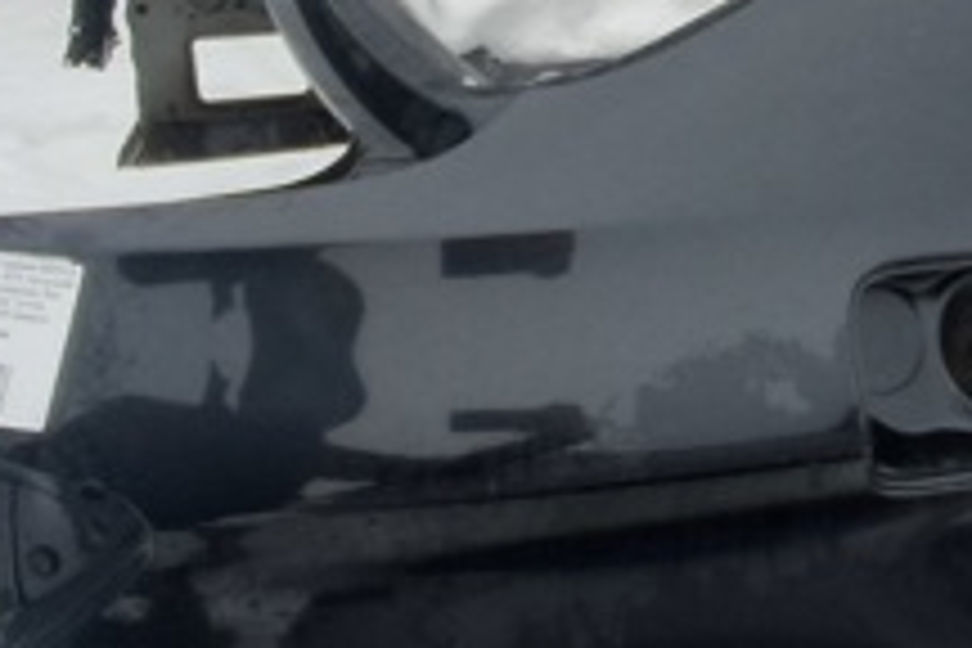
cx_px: 657
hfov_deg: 47.6
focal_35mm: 40
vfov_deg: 32.6
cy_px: 144
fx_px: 1080
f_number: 2.2
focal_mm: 1.13
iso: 50
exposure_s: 1/108
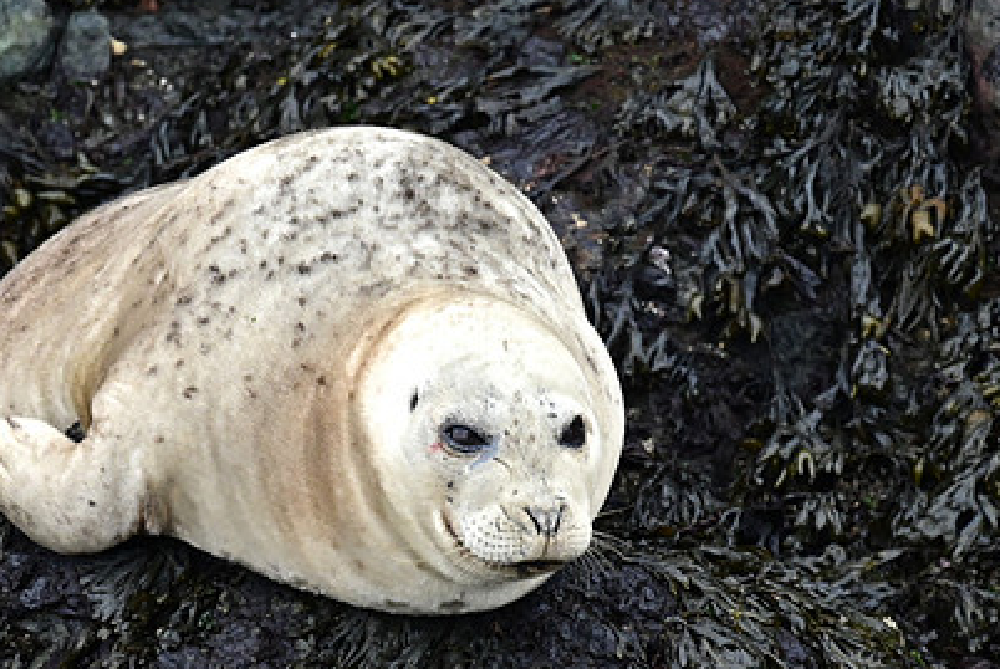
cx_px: 318
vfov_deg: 1.2
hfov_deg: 1.8
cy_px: 367
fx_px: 32062
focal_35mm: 1153
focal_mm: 800
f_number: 6.3
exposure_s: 1/800
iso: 1600
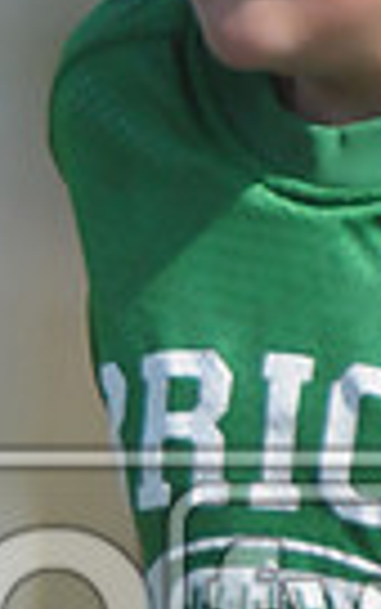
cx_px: -159
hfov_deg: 0.6
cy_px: 658
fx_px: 39025
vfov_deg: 0.9
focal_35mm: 2349
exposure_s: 1/8000
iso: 1600
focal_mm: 360
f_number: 4
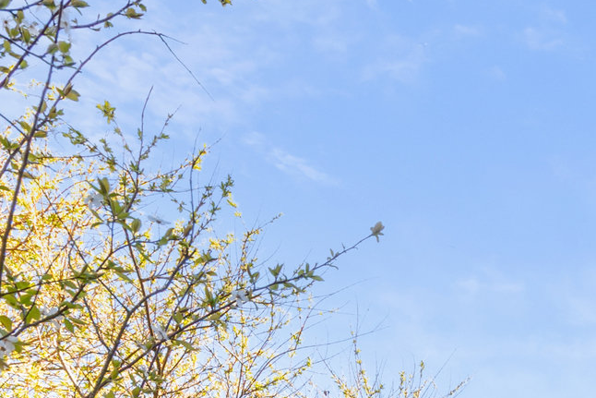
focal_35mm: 65
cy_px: 921
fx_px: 1076
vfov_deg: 14.6
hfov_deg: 23.7
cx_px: 926
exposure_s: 1/60
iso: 200
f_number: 10
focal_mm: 14
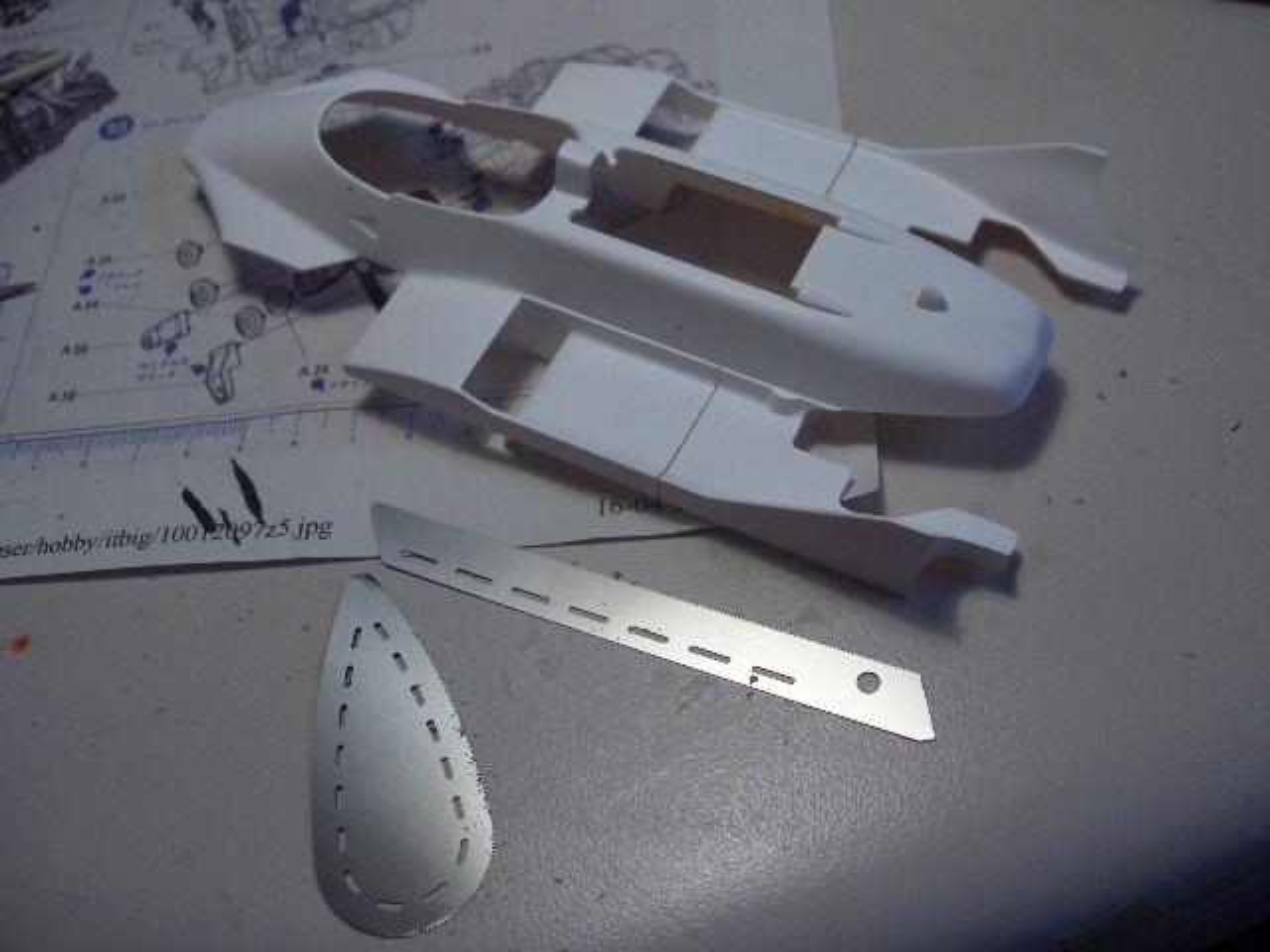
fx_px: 1431
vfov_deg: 36.8
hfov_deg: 47.9
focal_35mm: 39
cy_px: 476
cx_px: 635
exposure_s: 1/233
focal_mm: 8
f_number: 2.8
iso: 100
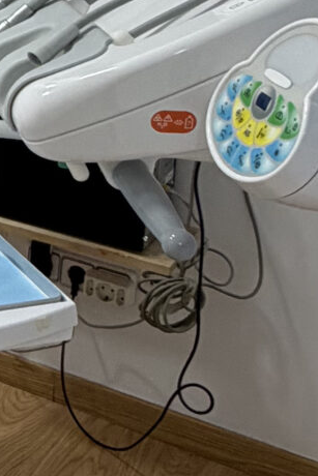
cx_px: -336
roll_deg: +0.7
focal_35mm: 81
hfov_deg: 14.0
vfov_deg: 24.1
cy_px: 12
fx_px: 1072
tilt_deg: -13.0
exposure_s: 1/100
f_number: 2.2
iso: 125
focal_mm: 2.22
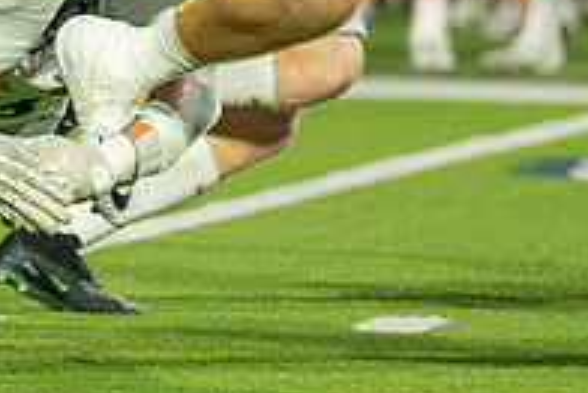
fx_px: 20970
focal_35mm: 1283
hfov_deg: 1.6
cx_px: -874
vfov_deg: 1.1
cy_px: -300
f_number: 2.8
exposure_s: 1/1250
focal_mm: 200
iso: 1600
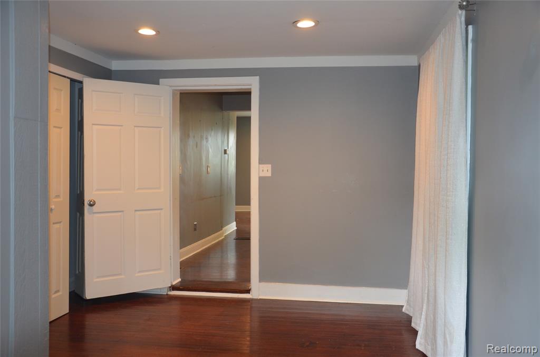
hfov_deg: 53.2
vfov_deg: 36.7
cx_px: 270
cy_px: 178
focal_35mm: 36
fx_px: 539
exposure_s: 1/60
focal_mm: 24
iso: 800
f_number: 3.8
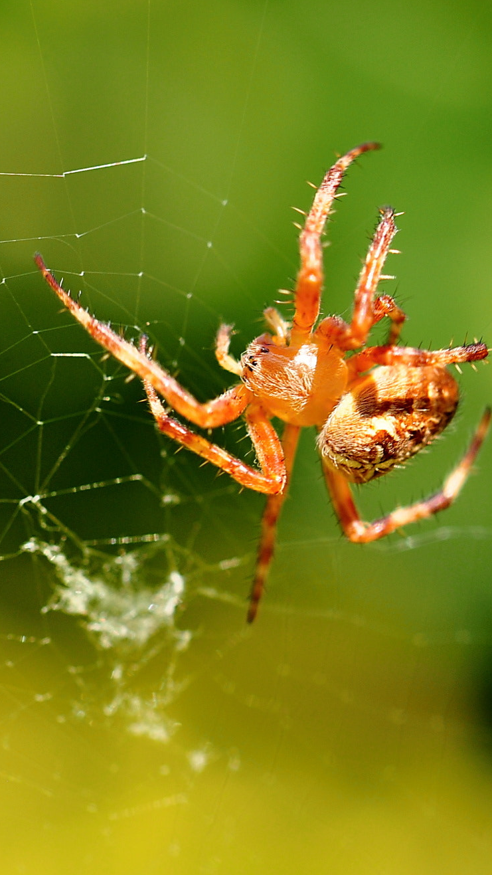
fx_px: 3316
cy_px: 438
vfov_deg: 15.0
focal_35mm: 143
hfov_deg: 8.5
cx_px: 252
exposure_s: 1/500
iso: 200
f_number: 6.3
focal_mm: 60
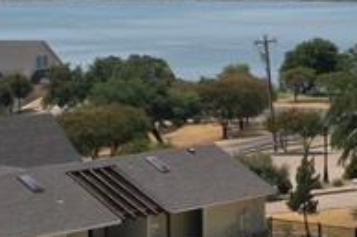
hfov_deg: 13.8
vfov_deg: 9.3
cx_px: 272
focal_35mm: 148
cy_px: 121
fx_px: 1466
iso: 100
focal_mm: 10.26
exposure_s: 1/200
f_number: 11
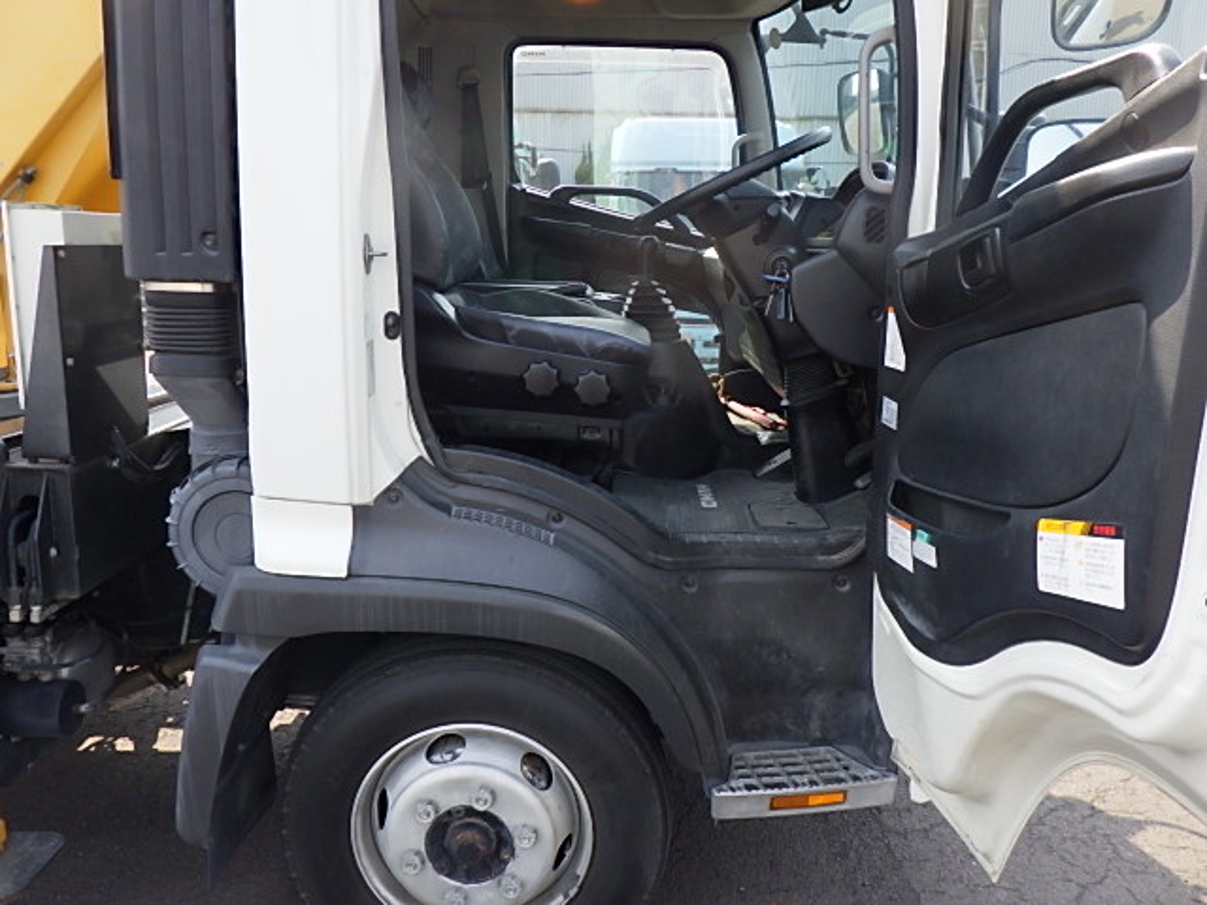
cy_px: 452
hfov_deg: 63.4
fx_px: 976
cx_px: 604
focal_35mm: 28
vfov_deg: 49.7
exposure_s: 1/320
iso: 250
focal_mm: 5
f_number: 4.2
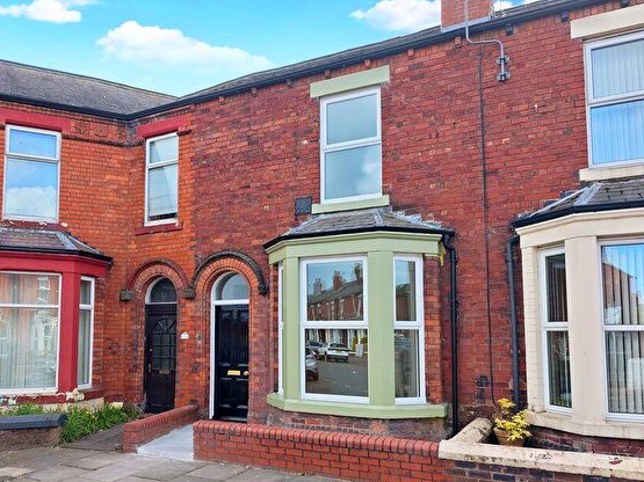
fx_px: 539
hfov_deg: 61.3
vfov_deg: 47.9
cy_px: 290
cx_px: 265
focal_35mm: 29
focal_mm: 8.72
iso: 50
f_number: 2
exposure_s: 1/1122
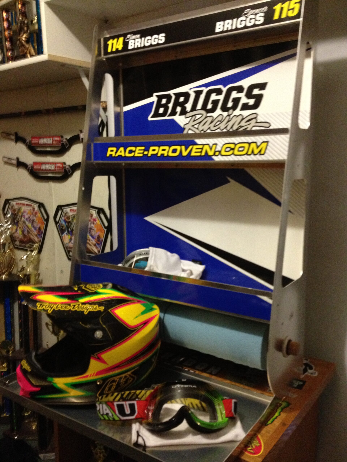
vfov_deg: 52.6
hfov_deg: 40.7
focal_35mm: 35
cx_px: 174
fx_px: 468
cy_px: 231
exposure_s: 1/17
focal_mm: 4.28
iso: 400
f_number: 2.4
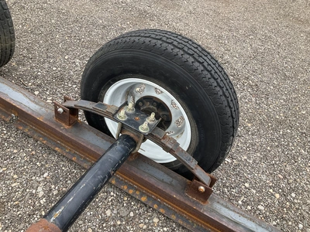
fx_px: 260
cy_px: 116
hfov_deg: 61.7
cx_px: 155
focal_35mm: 29
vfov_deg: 48.2
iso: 25
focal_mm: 3
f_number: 1.8
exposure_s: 1/469
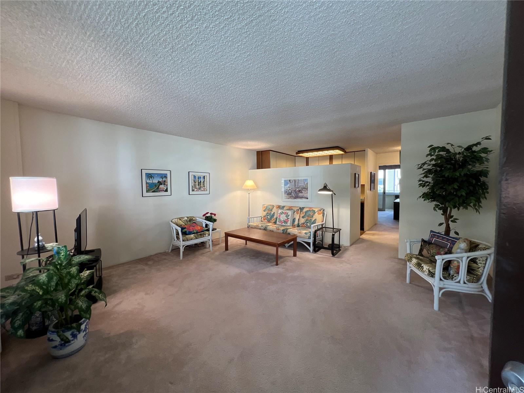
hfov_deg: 106.2
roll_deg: +1.6
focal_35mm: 13
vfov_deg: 89.9
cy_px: 196
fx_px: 197
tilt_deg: -2.9
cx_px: 262
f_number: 1.8
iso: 50
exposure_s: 1/30
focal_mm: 1.57
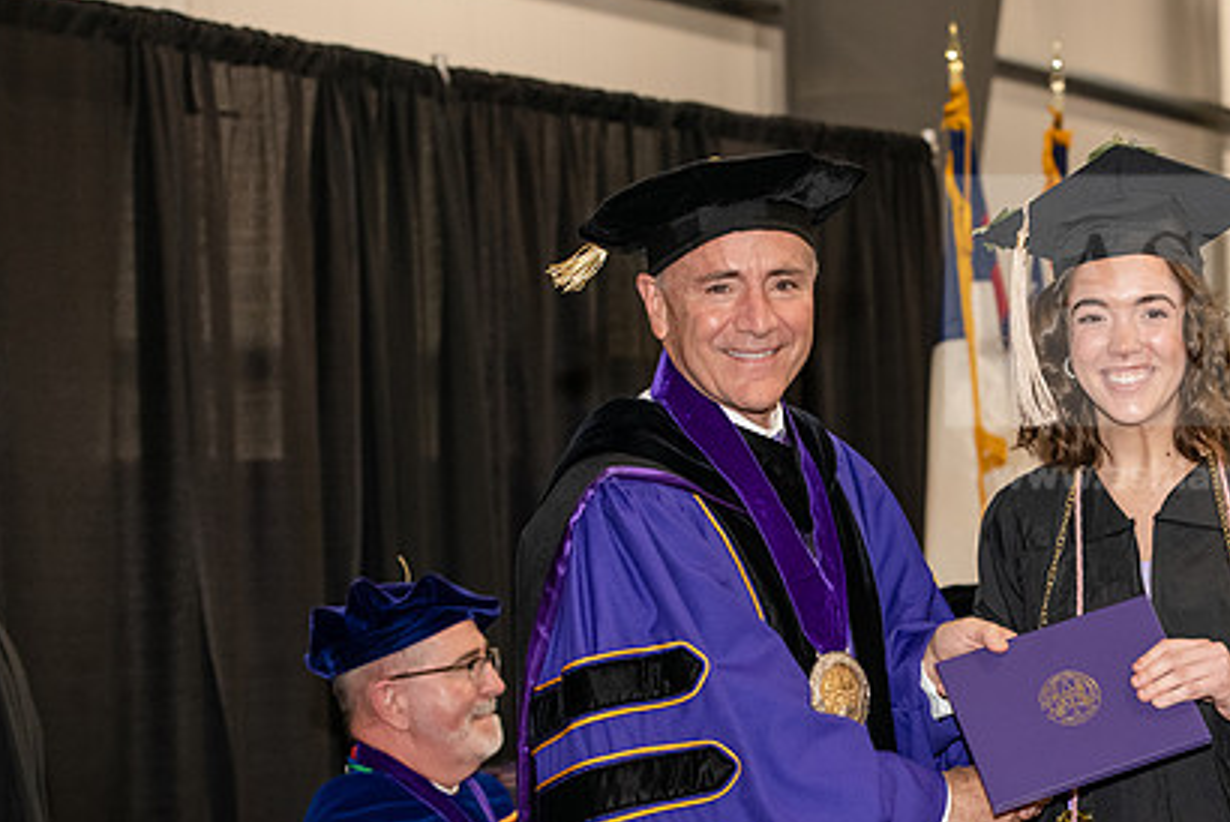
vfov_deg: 13.8
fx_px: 3385
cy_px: 538
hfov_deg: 20.5
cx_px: 855
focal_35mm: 99
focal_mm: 70
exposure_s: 1/200
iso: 2500
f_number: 5
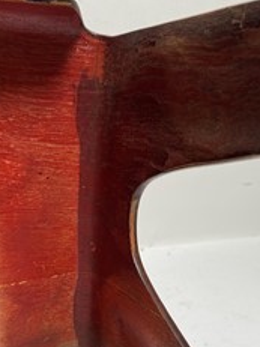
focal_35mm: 45
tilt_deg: -15.5
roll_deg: -0.1
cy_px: 249
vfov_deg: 41.2
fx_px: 451
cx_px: 149
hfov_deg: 32.1
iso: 40
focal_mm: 4.25
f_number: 1.8
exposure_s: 1/100
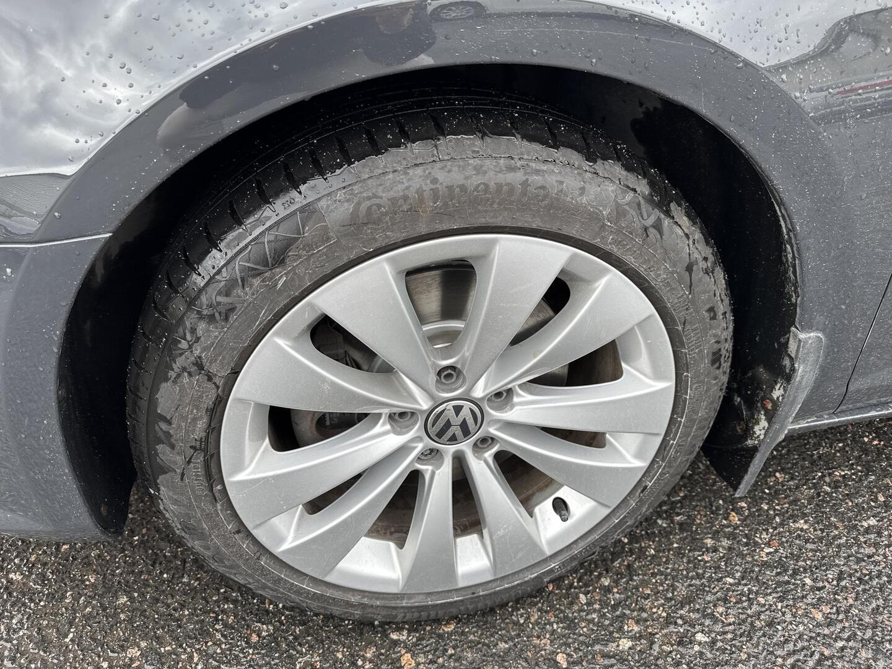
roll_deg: +0.2
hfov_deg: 71.6
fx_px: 618
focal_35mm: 24
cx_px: 446
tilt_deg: -33.5
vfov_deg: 56.8
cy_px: 334
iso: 64
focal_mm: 6.76
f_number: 1.78
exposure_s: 1/235
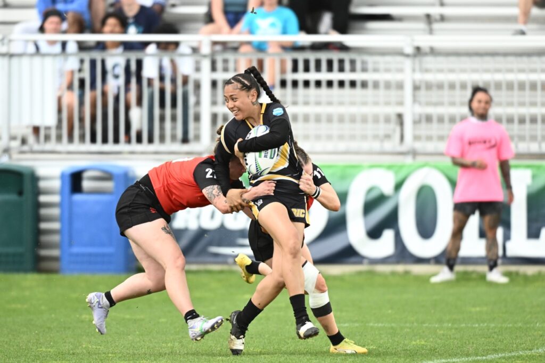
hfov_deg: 3.4
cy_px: 182
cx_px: 272
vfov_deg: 2.3
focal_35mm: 600
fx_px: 9080
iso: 1600
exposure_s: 1/1250
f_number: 5
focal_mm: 400
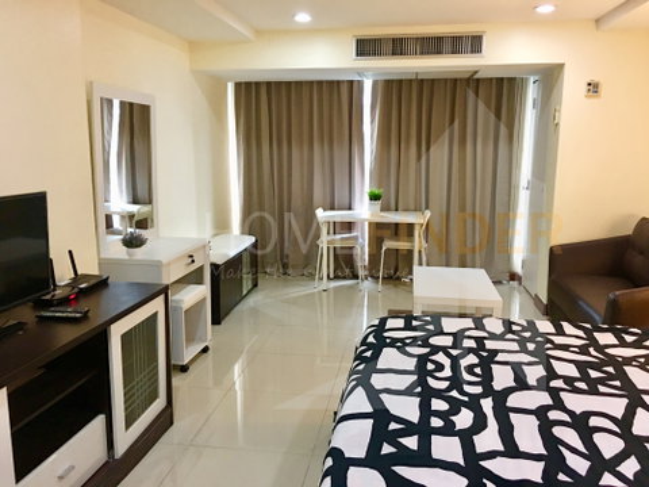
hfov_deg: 61.7
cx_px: 324
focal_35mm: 29
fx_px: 544
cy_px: 244
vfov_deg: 48.2
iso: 100
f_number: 2.2
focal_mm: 4.15
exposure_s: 1/8
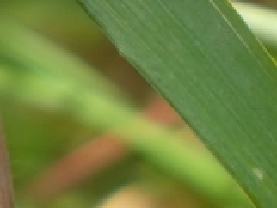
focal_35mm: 4316
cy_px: 174
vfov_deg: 0.3
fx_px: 34563
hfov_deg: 0.5
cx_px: 354
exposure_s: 1/125
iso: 160
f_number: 5.7
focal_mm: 194.6
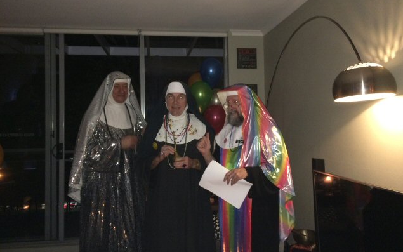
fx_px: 341
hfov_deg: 61.2
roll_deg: +0.5
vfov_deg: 40.6
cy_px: 115
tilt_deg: +1.6
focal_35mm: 31
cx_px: 202
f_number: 2.2
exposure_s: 1/16
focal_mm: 4.15
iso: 400
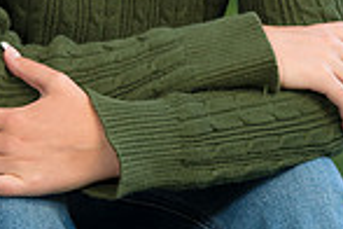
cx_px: 220
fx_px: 3735
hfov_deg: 5.3
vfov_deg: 3.5
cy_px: -178
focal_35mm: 392
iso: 160
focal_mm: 82
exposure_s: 1/250
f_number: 4.5
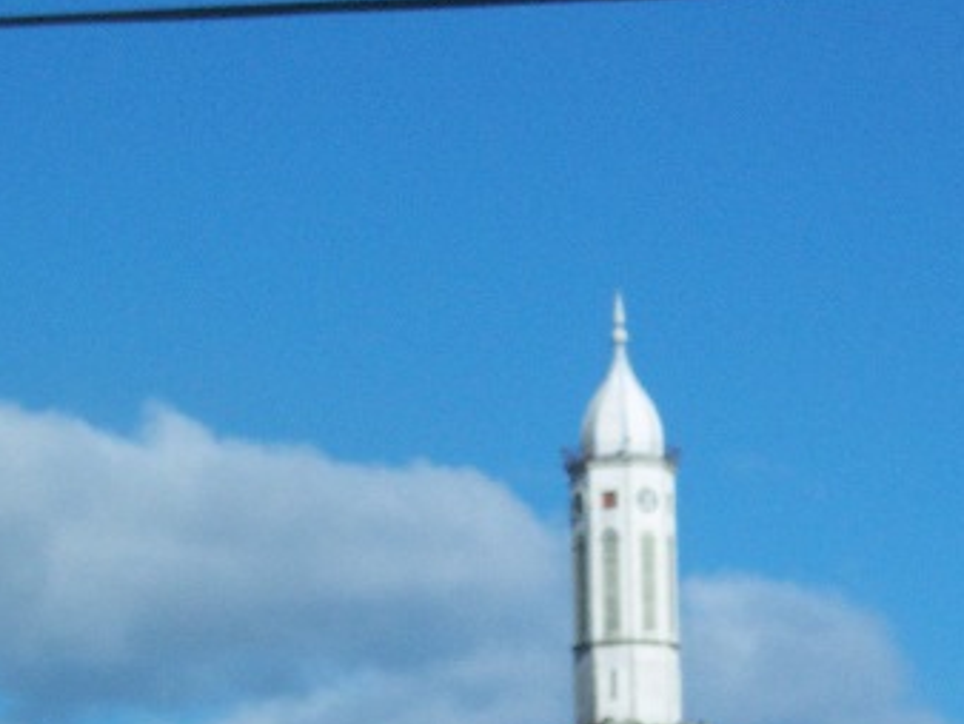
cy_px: 524
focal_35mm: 239
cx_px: 796
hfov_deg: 8.3
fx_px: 6660
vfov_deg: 6.2
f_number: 8
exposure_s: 1/350
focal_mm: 21.3
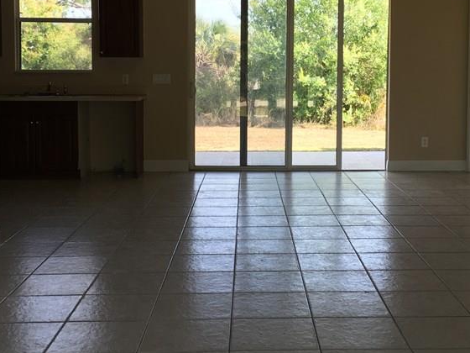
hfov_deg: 36.1
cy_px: 121
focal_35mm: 53
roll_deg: +0.1
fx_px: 720
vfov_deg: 27.4
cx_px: 277
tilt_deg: -3.4
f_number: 2.2
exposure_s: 1/120
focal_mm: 4.15
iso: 32
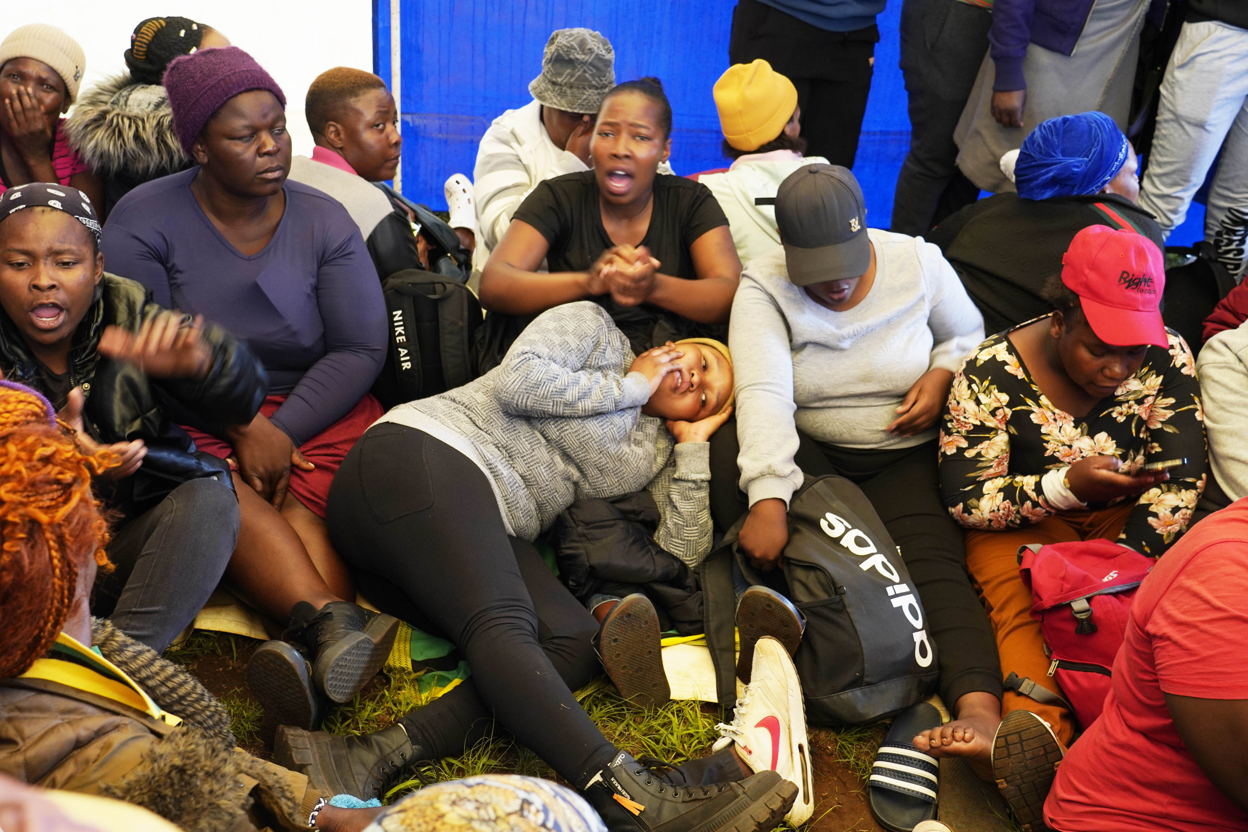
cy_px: 416
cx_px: 624
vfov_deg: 36.9
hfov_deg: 53.1
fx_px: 1248
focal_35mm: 36
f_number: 4
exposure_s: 1/40
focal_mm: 24
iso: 400
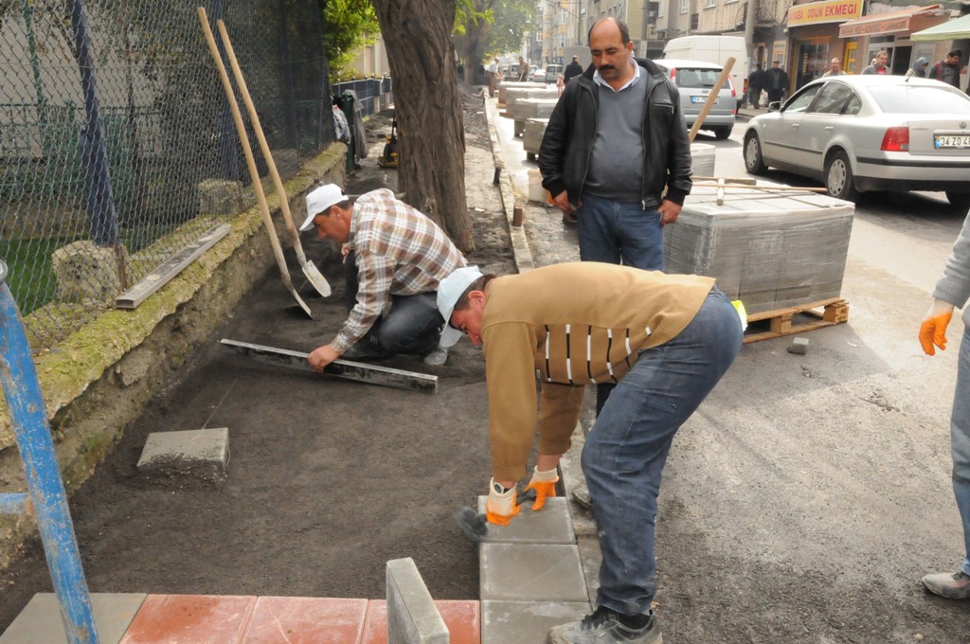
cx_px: 485
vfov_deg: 39.9
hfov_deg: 57.3
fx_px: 888
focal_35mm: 33
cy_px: 322
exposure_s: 1/250
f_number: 20
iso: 3200
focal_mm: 22
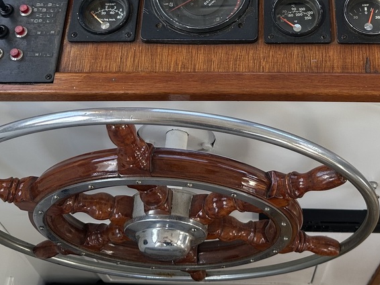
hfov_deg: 37.1
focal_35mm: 51
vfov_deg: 27.3
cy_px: 16
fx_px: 560
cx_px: 252
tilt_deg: -52.8
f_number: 1.78
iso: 80
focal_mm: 6.86
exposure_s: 1/300
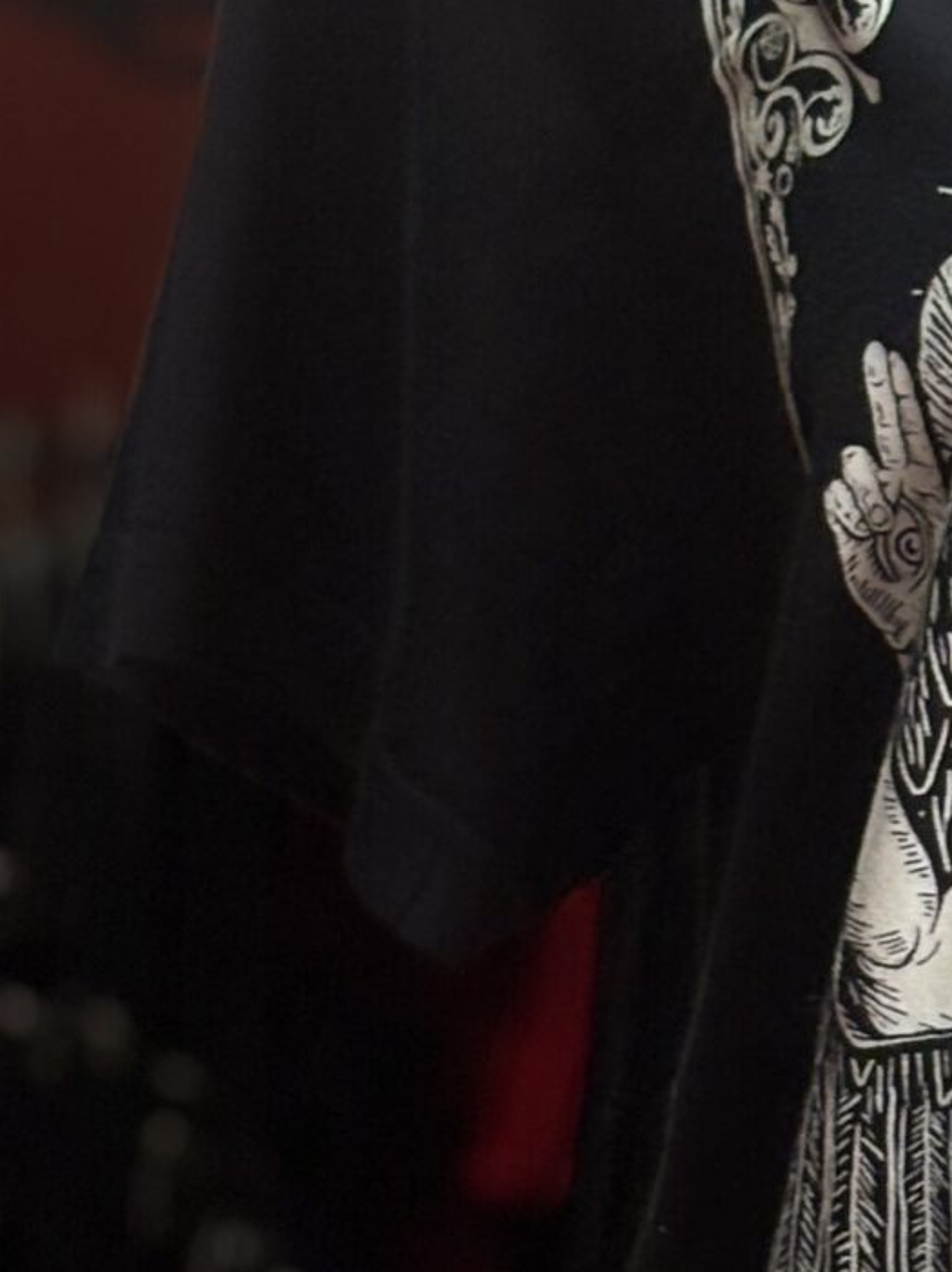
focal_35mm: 190
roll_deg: -1.8
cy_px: 1178
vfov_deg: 10.4
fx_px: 6973
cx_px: 1440
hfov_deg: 7.7
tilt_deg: -7.4
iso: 80
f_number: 1.6
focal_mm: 5.96
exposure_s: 1/60
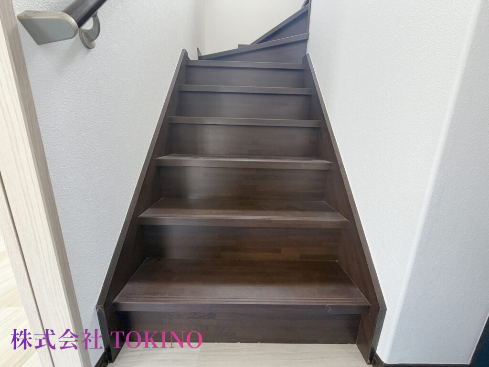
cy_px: 184
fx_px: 198
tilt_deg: -13.2
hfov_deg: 102.1
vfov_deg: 85.7
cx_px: 244
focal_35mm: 14
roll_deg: -0.8
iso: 200
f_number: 2.2
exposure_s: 1/60
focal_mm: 2.22
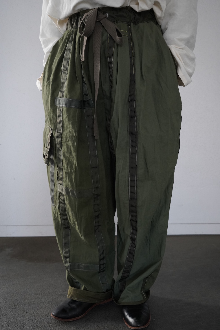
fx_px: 303
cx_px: 110
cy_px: 165
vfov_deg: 57.3
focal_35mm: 33
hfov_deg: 39.9
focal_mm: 33
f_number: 5.6
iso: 4000
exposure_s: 1/250
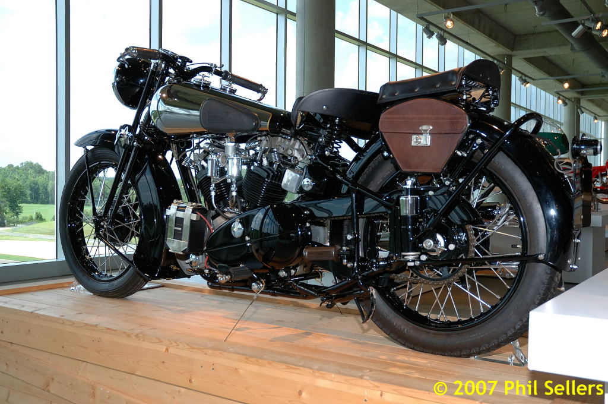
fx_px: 633
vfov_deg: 35.4
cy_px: 202
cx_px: 304
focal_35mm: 38
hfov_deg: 51.3
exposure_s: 1/125
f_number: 3.8
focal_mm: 25
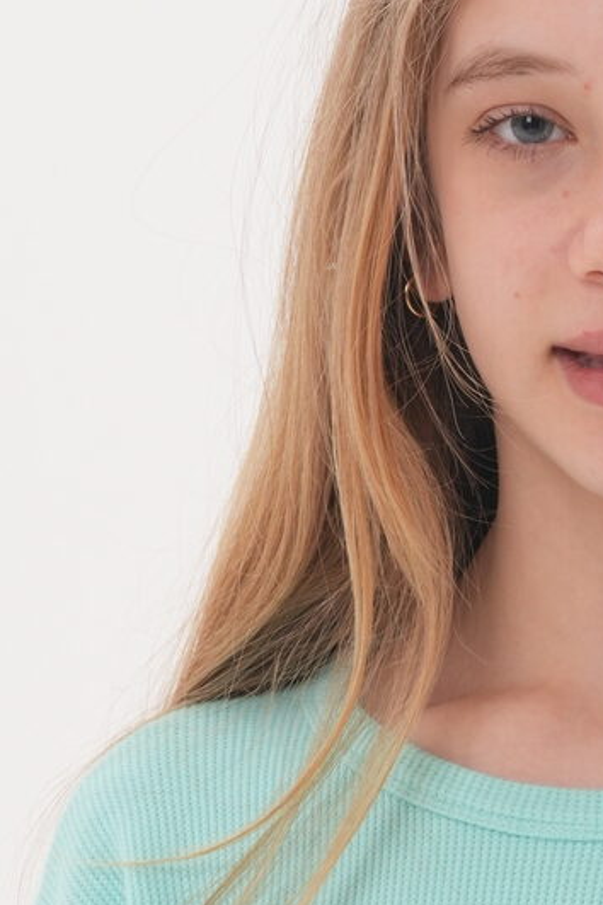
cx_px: 775
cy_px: 1479
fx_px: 14044
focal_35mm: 559
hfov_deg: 2.5
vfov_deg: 3.7
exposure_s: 1/125
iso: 200
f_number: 14
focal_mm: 125
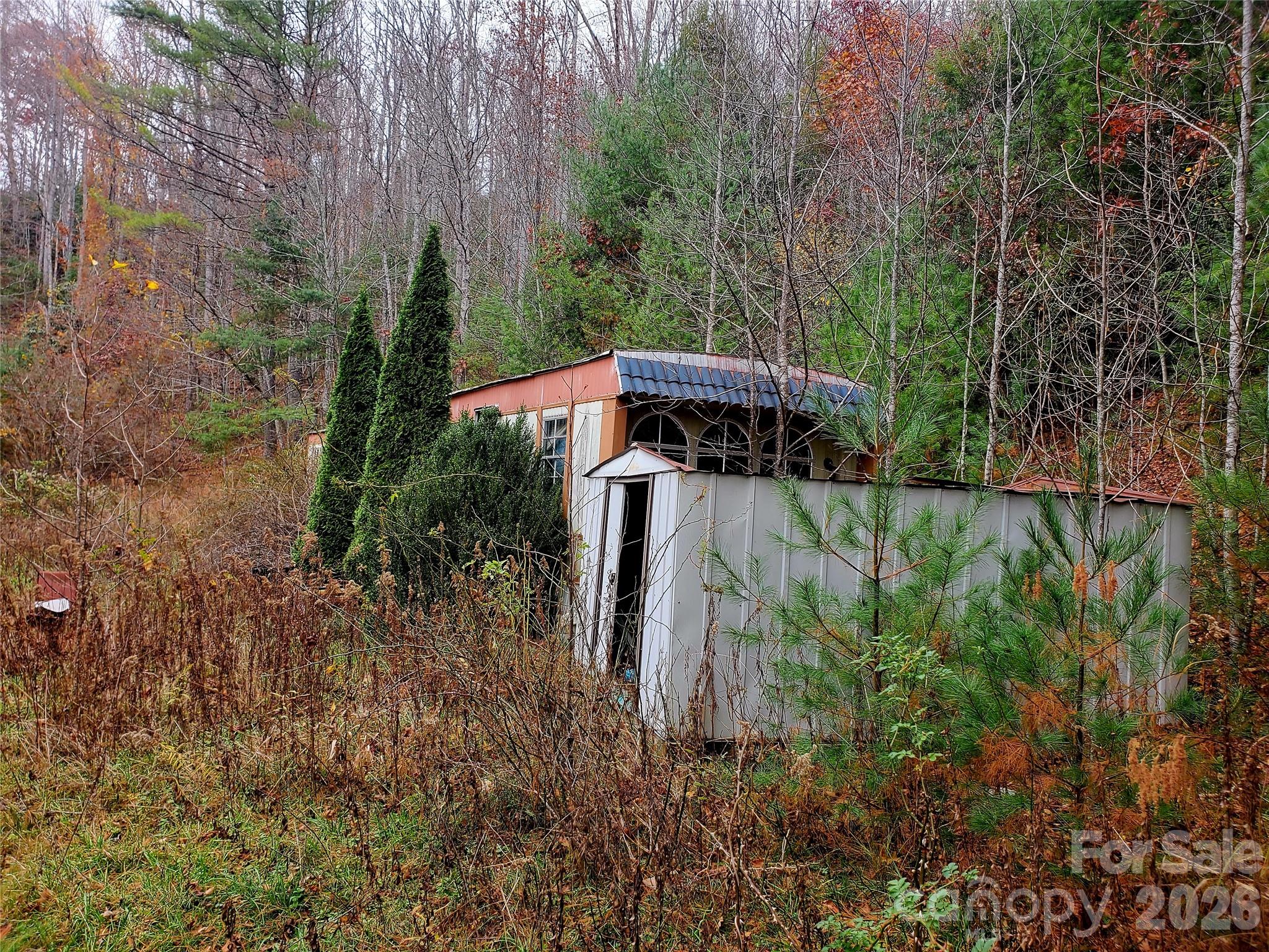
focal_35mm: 26
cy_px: 476
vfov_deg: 53.1
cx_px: 634
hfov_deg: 67.3
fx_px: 953
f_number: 2.4
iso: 50
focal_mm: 4.3
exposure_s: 1/294
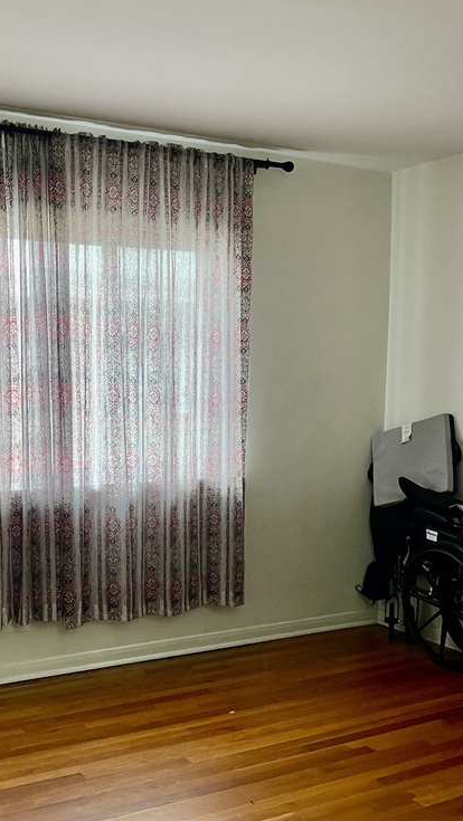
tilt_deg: -6.3
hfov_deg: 29.5
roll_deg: -0.4
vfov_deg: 50.4
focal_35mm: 40
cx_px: 143
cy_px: 451
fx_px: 872
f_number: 1.6
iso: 125
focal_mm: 5.1
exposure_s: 1/60
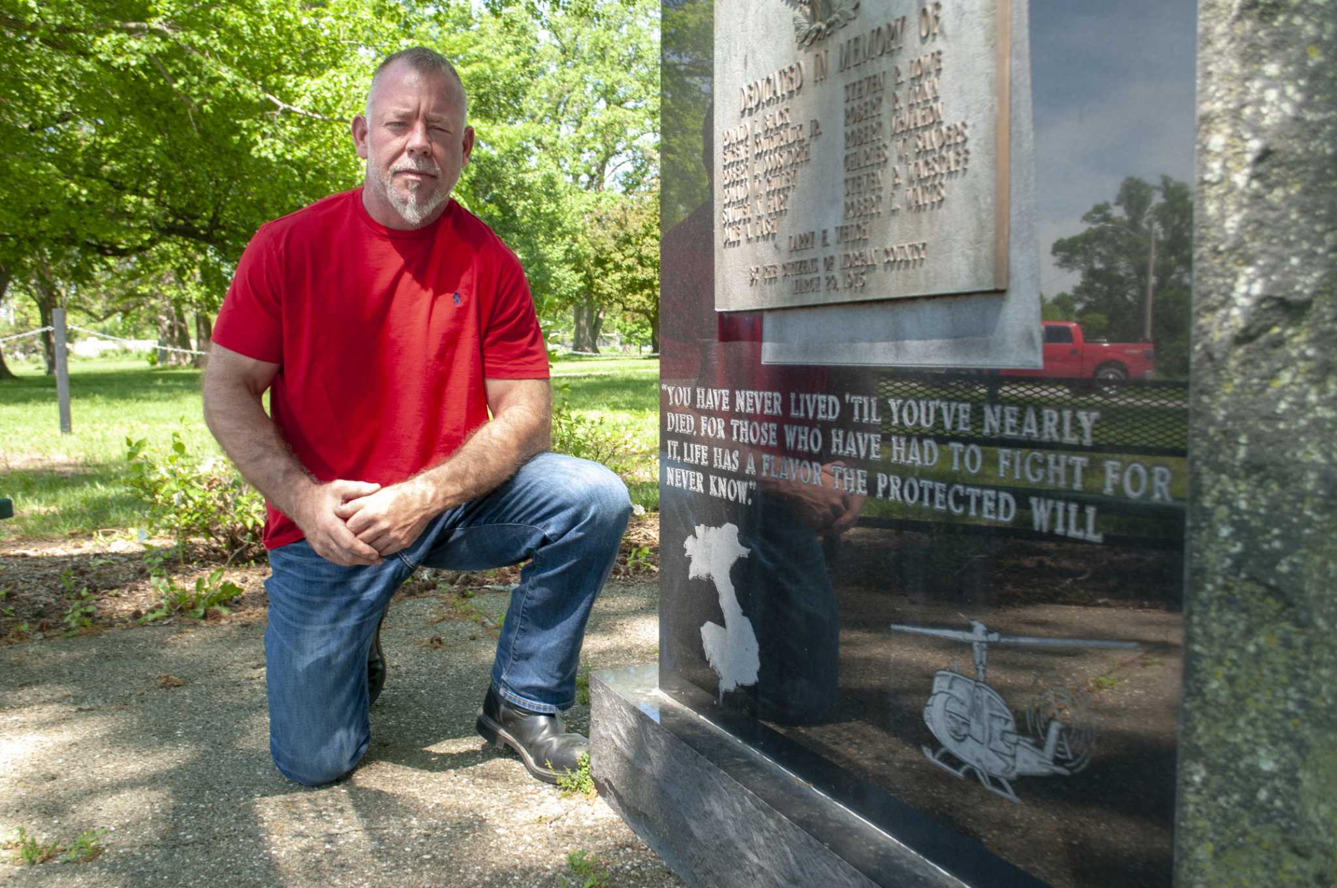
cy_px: 444
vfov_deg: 39.9
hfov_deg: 57.3
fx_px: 1224
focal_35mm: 33
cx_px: 668
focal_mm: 22
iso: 320
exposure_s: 1/125
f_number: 6.3
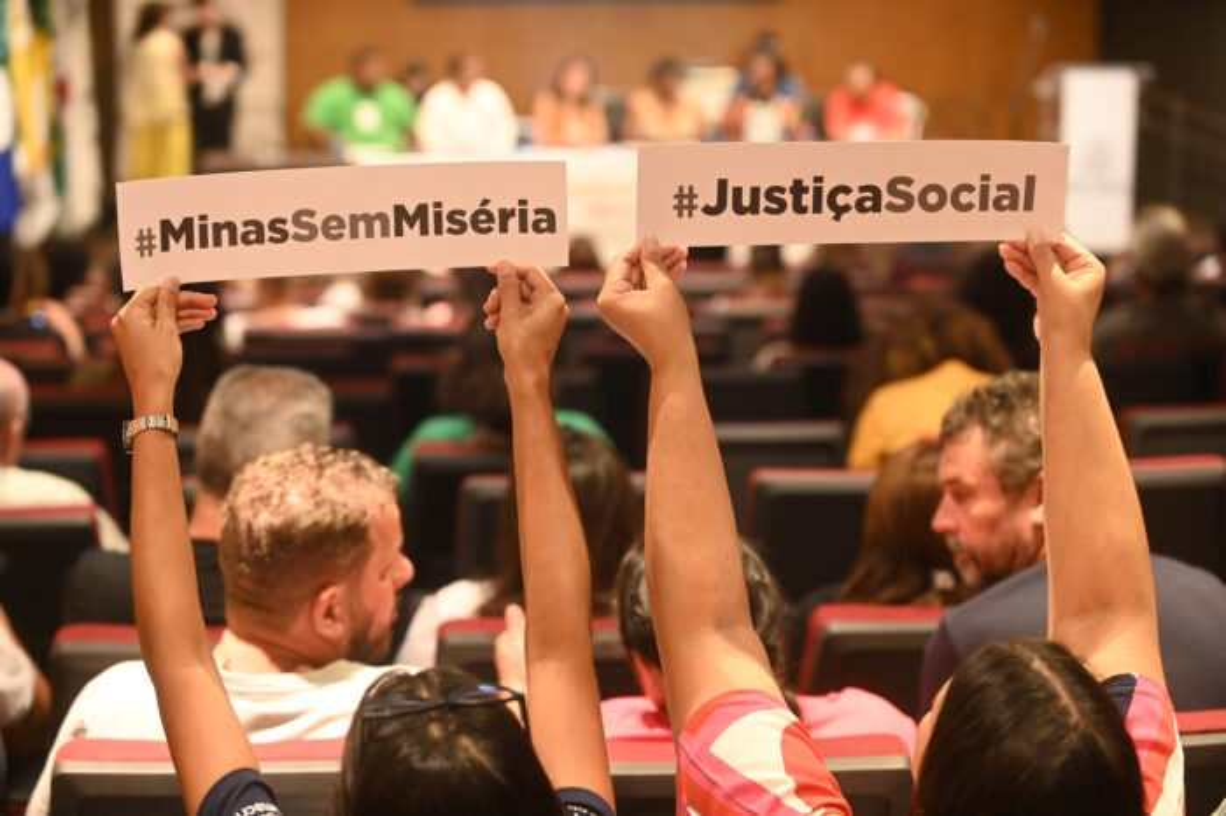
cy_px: 408
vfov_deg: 19.4
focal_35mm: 70
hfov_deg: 28.9
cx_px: 613
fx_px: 2383
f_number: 3.2
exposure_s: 1/100
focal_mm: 70
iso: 4000
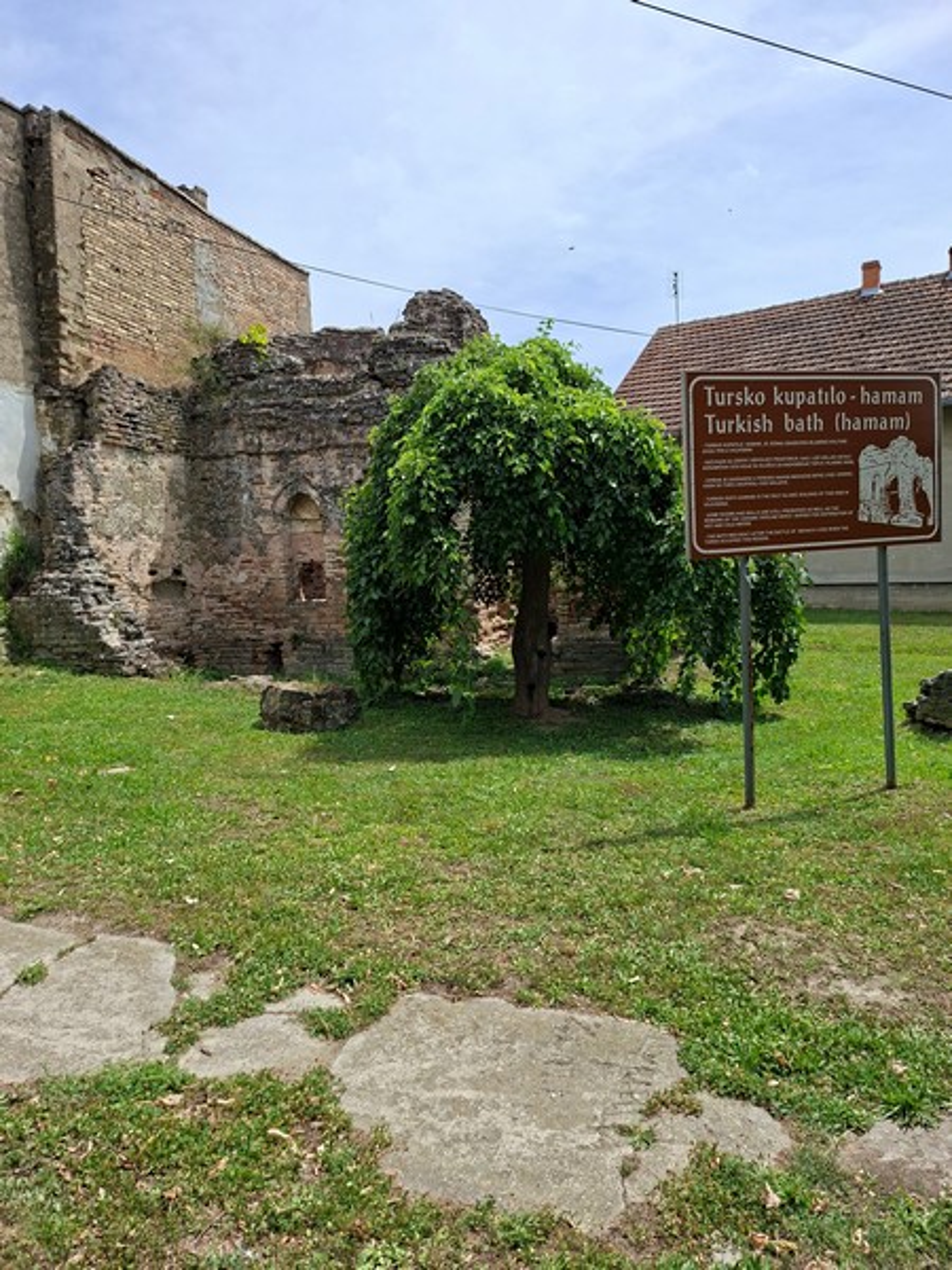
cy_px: 635
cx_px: 476
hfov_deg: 58.9
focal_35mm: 23
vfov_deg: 73.9
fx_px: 843
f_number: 1.8
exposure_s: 1/2463
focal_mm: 5.54
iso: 40
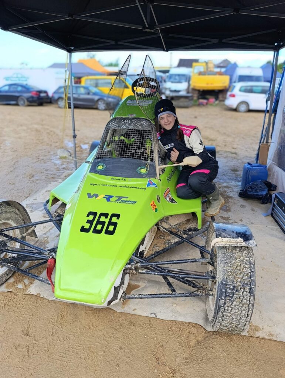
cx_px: 142
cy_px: 189
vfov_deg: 73.8
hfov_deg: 59.0
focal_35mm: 23
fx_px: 252
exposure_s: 1/100
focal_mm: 6.11
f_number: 1.65
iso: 52
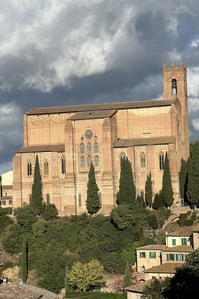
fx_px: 672
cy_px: 149
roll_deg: +1.7
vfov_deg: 25.1
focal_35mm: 81
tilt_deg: +4.9
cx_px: 95
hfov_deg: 16.9
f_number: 2.8
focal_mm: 9
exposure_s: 1/1119
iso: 32
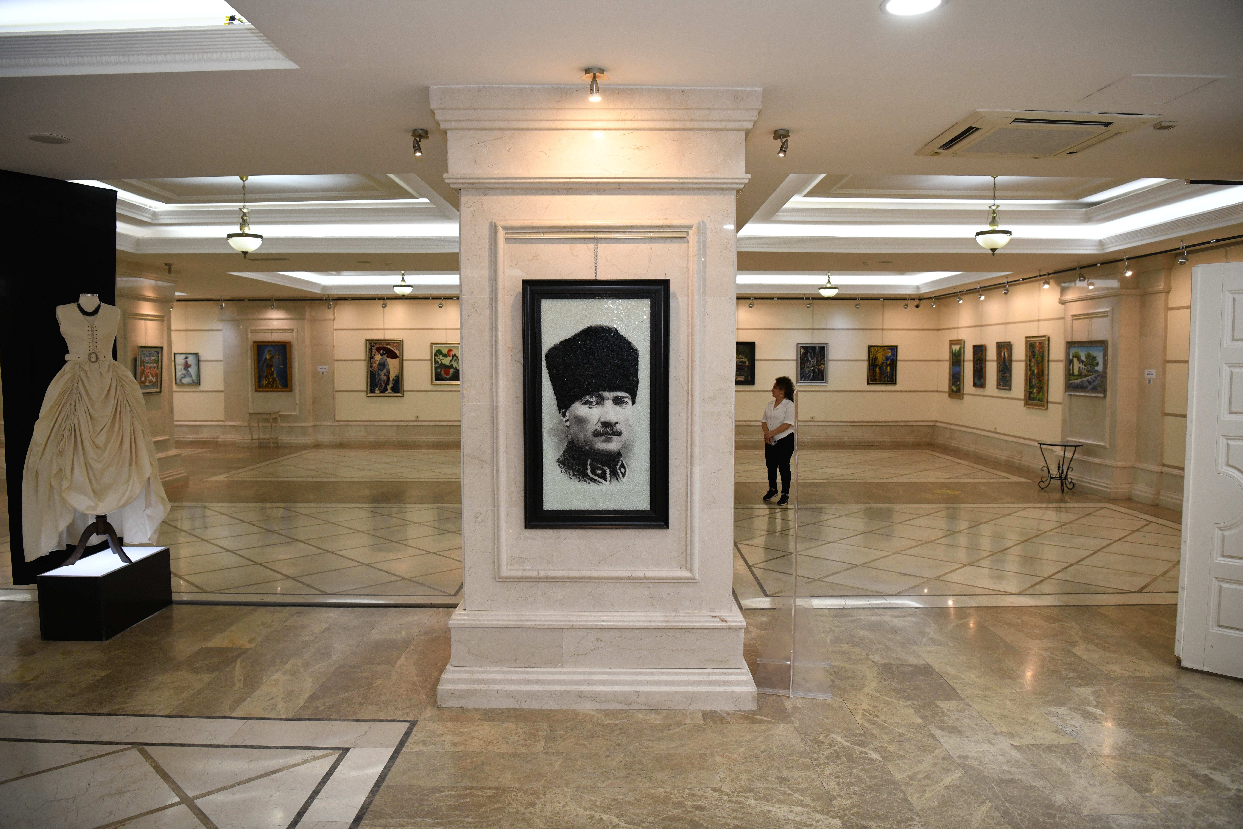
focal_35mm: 24
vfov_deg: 53.1
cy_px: 414
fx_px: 829
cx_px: 622
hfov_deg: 73.7
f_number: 4
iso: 2000
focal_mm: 24
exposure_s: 1/160
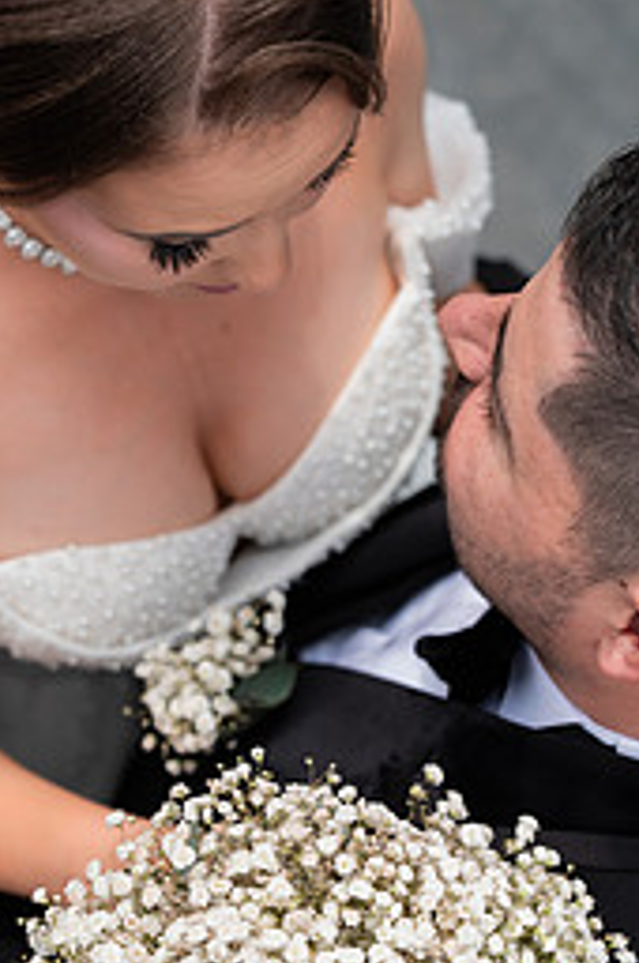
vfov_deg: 23.1
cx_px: 257
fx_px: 2349
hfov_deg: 15.5
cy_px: 572
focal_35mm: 88
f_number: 3.5
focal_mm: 50
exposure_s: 1/800
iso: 200
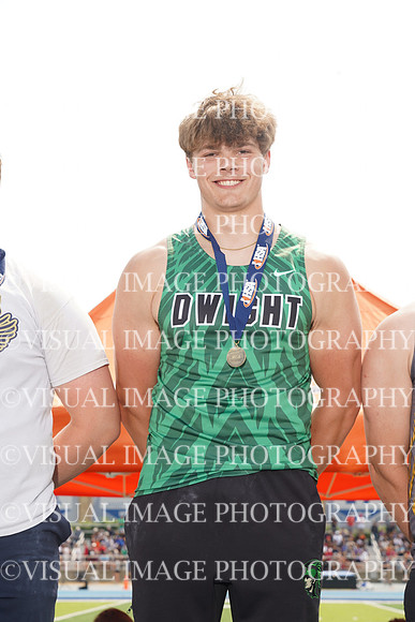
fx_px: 1210
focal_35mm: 70
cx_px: 208
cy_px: 311
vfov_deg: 28.8
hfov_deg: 19.5
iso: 100
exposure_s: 1/160
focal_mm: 70
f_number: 8
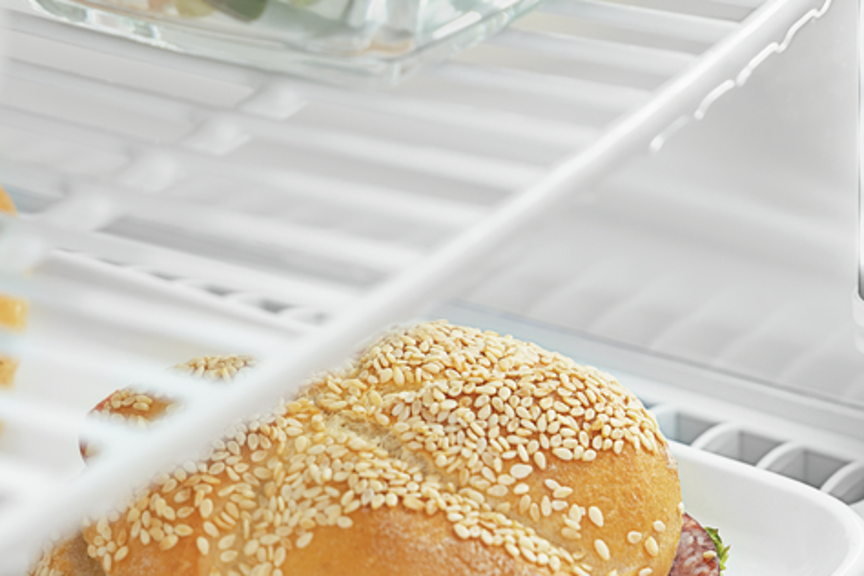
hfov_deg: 11.9
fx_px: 4128
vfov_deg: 7.9
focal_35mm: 172
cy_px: -109
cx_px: 343
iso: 64
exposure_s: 1/2.5
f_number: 5.6
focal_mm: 68
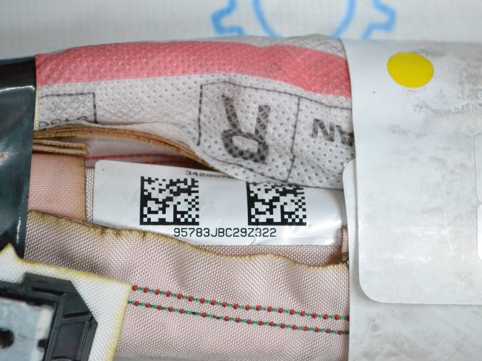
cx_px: 237
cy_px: 180
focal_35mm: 90
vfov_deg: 16.5
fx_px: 1247
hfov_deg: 21.9
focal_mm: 55
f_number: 5.6
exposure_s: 1/800
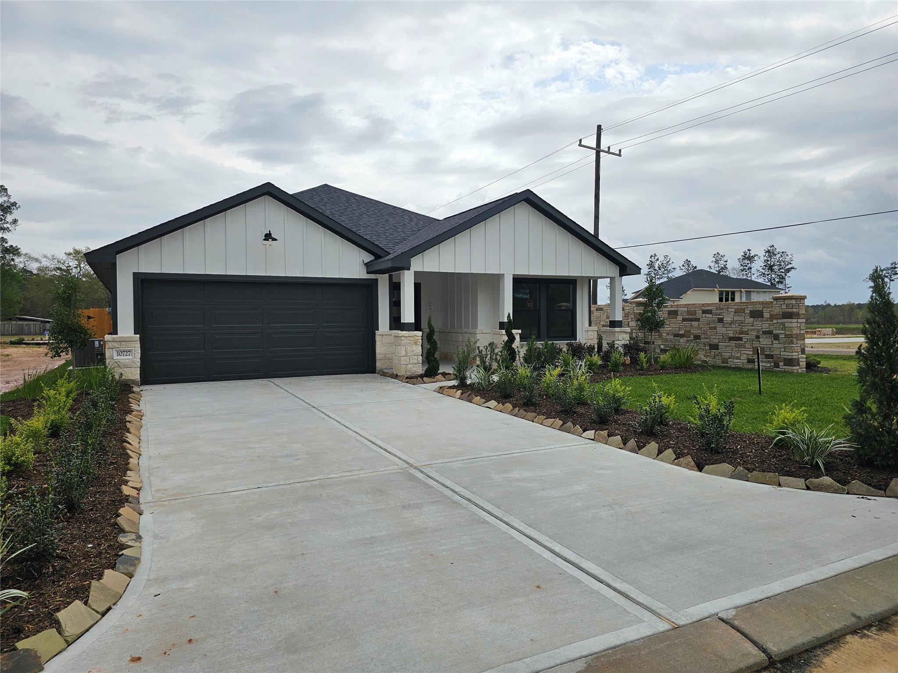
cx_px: 449
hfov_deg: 73.9
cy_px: 336
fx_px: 597
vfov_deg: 58.9
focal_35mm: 23
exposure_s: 1/1677
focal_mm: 6.3
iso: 12
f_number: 1.7
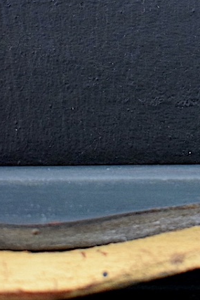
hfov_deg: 10.3
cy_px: -59
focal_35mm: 130
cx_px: 267
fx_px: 1087
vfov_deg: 15.2
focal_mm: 31
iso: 2500
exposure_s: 1/60
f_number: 4.2
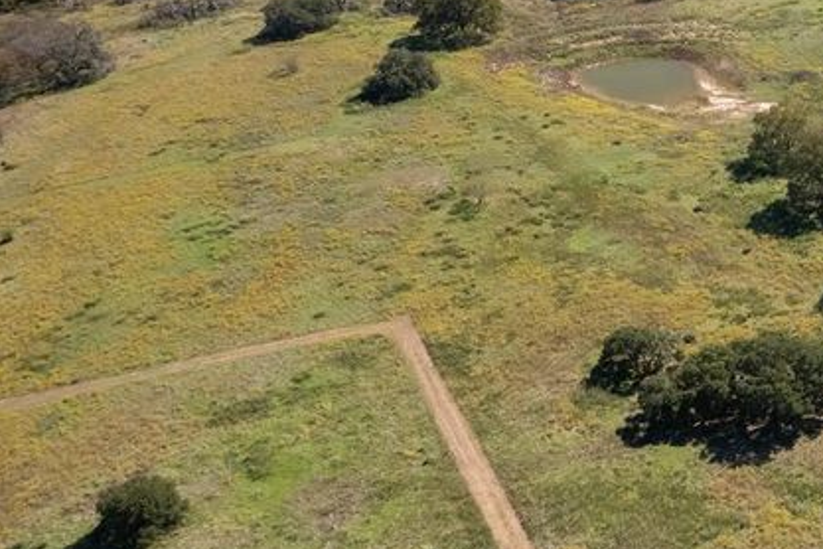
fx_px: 1234
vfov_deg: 25.1
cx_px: 851
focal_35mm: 54
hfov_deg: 33.3
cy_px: 271
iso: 110
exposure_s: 1/1000
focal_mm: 8.38
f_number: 2.8
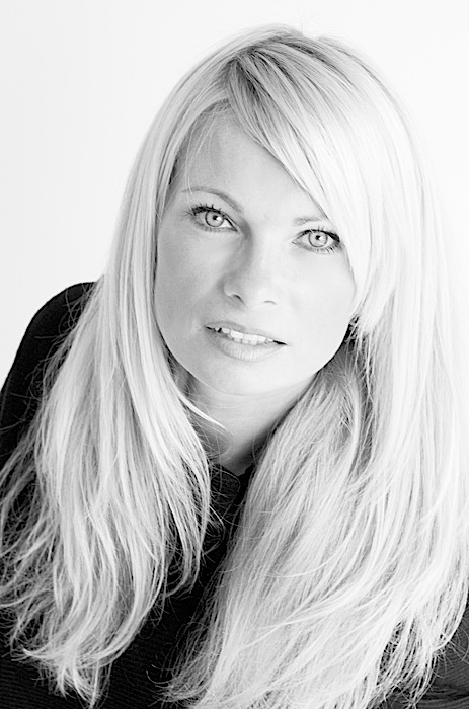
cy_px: 354
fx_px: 1621
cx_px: 234
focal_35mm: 82
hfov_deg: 16.5
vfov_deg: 24.7
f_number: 5.6
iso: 400
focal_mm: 55
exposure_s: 1/40
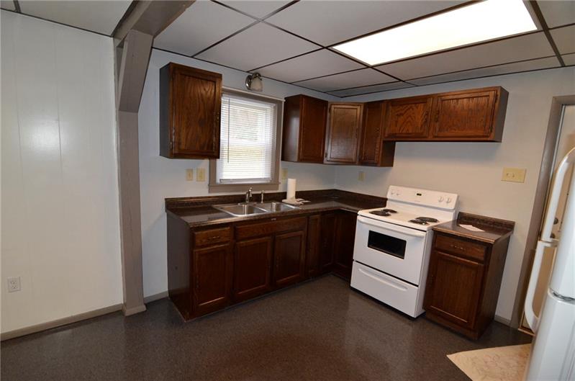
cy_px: 190
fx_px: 263
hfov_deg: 95.1
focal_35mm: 16
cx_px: 288
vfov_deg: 71.8
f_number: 5.6
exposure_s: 1/60
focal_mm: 11
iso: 1600
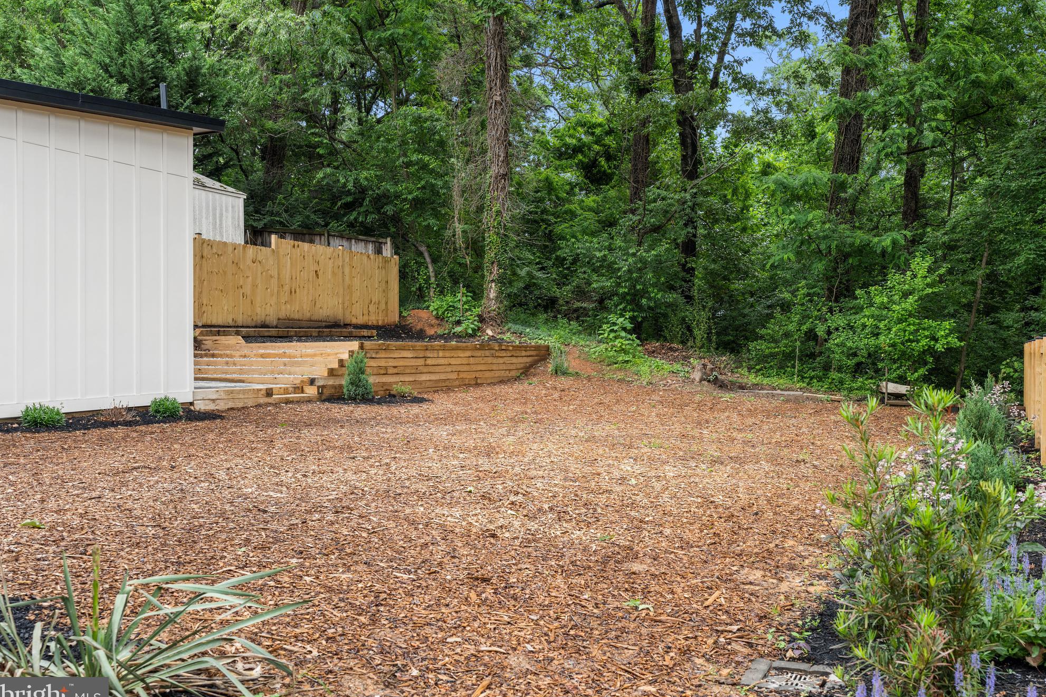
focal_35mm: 31
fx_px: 901
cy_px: 355
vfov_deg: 42.3
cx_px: 532
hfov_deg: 60.3
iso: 160
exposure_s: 1/125
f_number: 4
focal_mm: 20
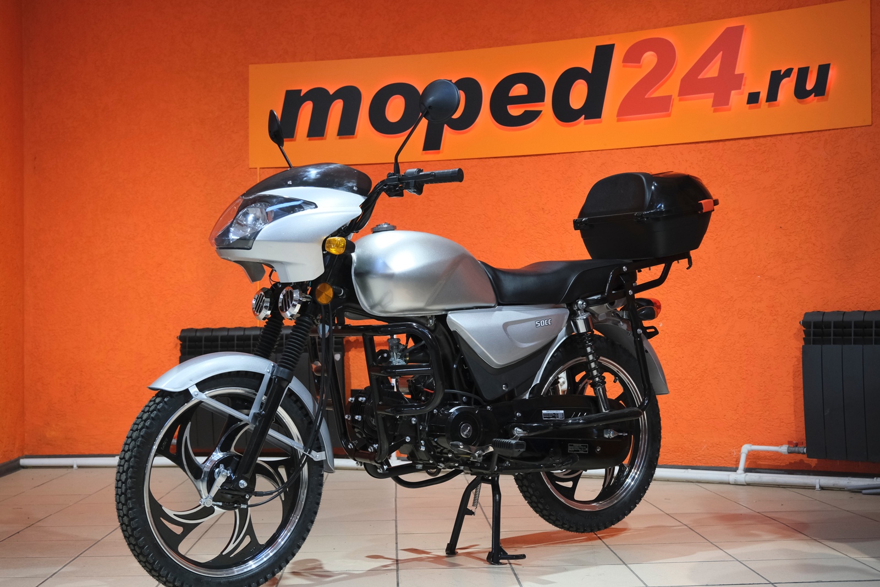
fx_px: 1198
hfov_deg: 40.3
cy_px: 294
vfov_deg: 27.5
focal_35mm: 49
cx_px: 440
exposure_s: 1/100
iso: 1600
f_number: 4
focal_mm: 32.5
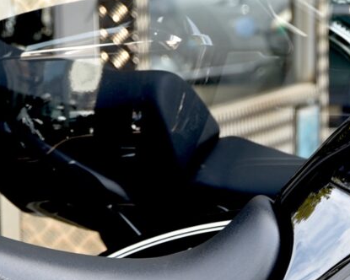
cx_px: 321
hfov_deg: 5.4
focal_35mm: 359
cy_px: 370
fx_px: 3719
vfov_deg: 4.3
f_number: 3.5
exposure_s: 1/60
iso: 100
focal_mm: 62
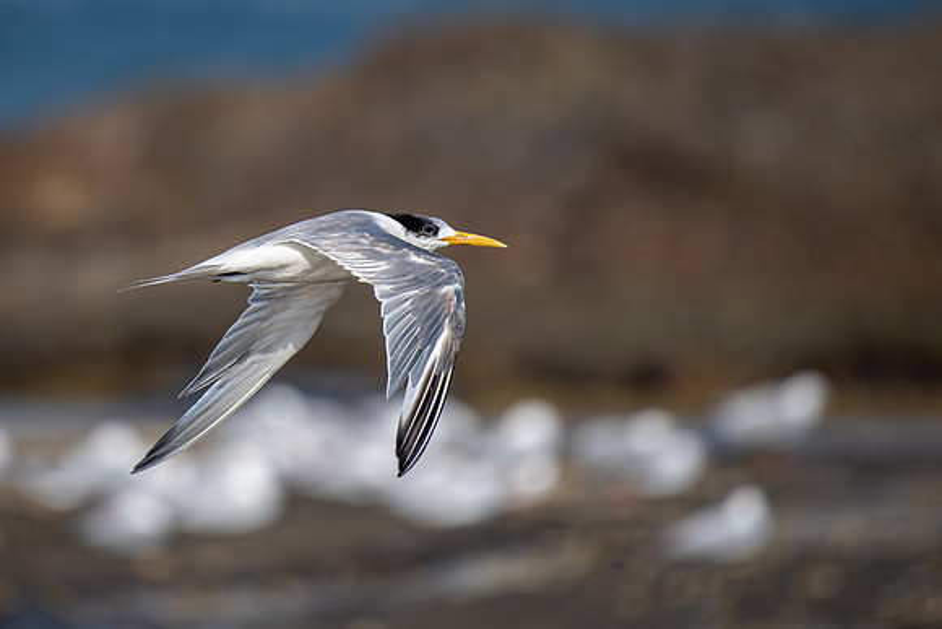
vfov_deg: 1.6
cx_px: 311
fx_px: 22022
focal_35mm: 841
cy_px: 157
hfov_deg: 2.5
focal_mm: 500
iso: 200
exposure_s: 1/1600
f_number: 5.6
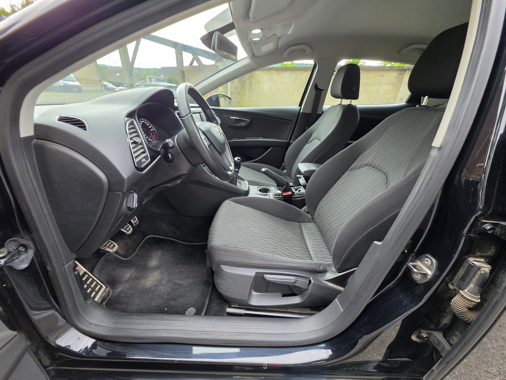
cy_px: 190
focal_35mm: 13
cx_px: 253
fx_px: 190
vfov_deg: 89.9
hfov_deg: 106.2
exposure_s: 1/120
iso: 200
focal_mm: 2.2
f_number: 1.9
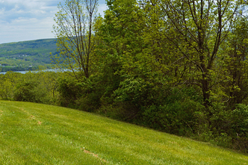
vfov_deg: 20.8
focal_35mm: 65
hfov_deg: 30.0
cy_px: 50
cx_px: 37
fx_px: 448
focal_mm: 24
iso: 100
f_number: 9
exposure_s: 1/200
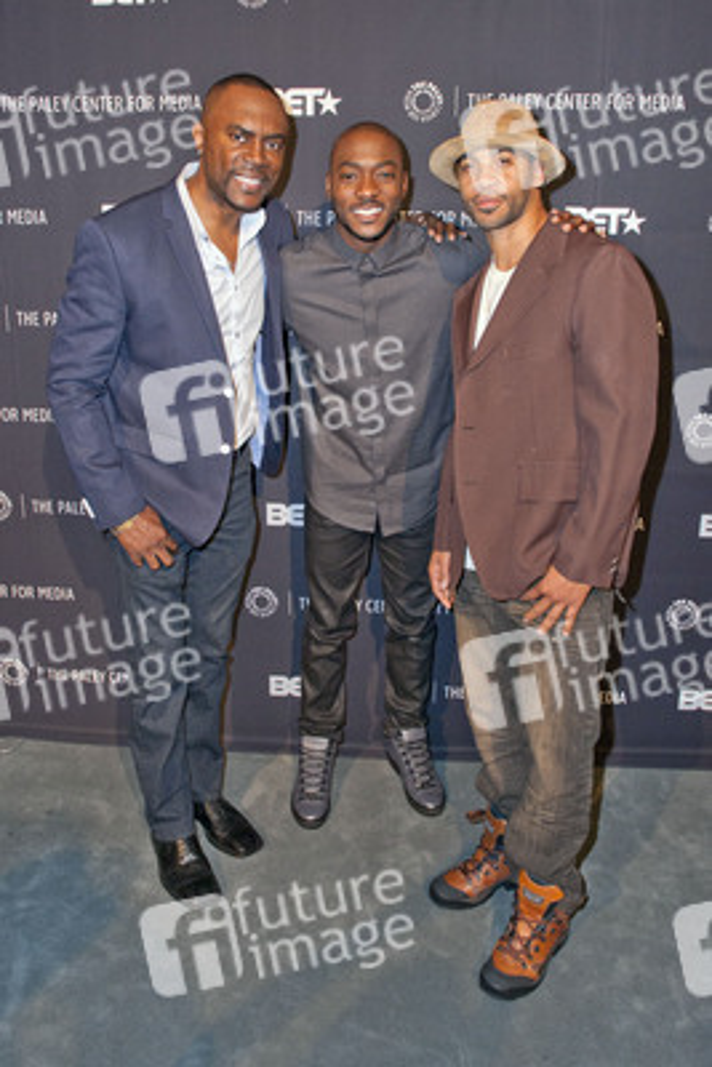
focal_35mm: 24
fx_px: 711
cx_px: 356
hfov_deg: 53.2
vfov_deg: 73.7
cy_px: 534
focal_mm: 24
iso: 640
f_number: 4
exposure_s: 1/400
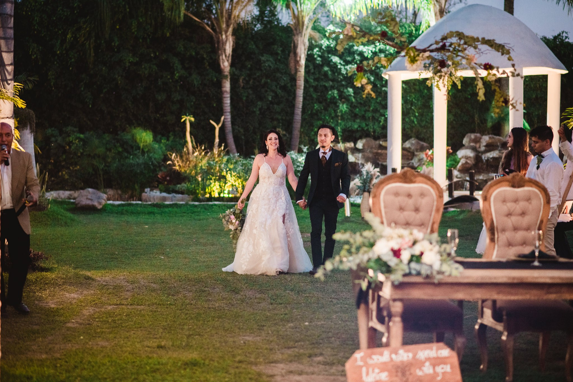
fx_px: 1353
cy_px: 191
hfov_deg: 23.9
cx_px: 286
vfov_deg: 16.1
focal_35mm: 85
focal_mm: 85
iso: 1250
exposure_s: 1/125
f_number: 2.5
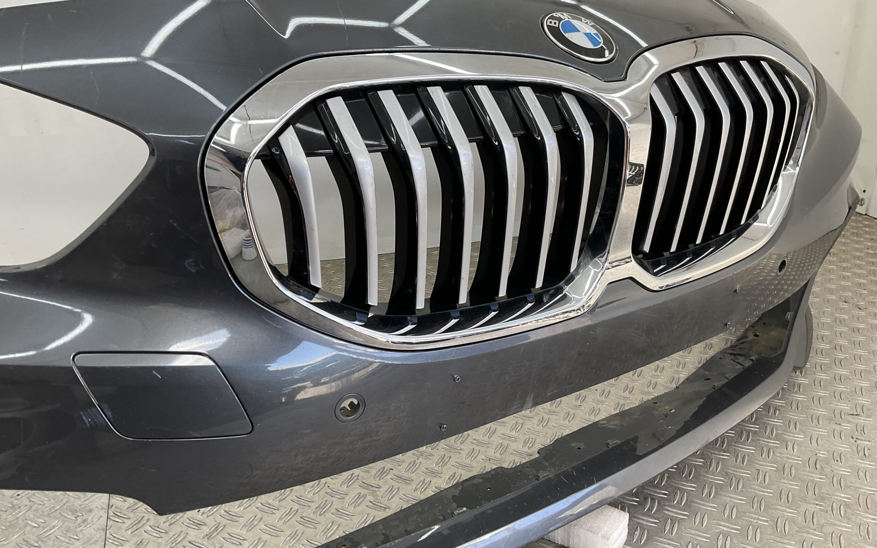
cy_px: 273
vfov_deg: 40.6
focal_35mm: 31
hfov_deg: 61.2
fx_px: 741
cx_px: 435
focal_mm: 3
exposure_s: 1/106
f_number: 1.8
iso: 16
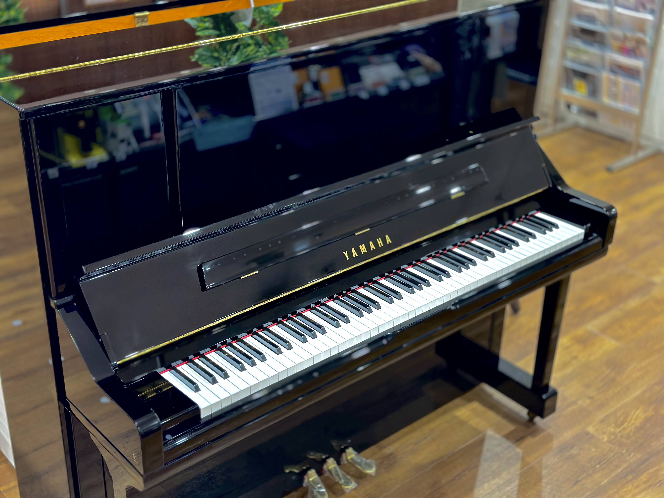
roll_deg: -1.2
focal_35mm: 48
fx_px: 921
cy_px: 249
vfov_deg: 30.3
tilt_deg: -27.8
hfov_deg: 39.7
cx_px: 332
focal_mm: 6.86
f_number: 1.78
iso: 200
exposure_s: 1/60
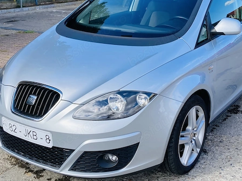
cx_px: 134
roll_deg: -0.8
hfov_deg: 38.1
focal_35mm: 50
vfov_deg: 28.9
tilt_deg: -14.2
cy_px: 59
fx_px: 350
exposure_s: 1/607
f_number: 1.8
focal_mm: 3.99
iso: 20
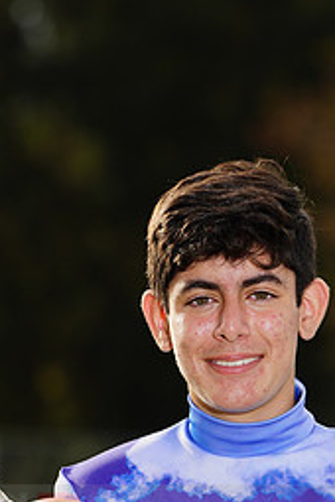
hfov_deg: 2.3
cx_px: 246
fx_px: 8402
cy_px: 512
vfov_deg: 3.4
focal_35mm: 602
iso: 100
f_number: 7.1
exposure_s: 1/200
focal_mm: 265
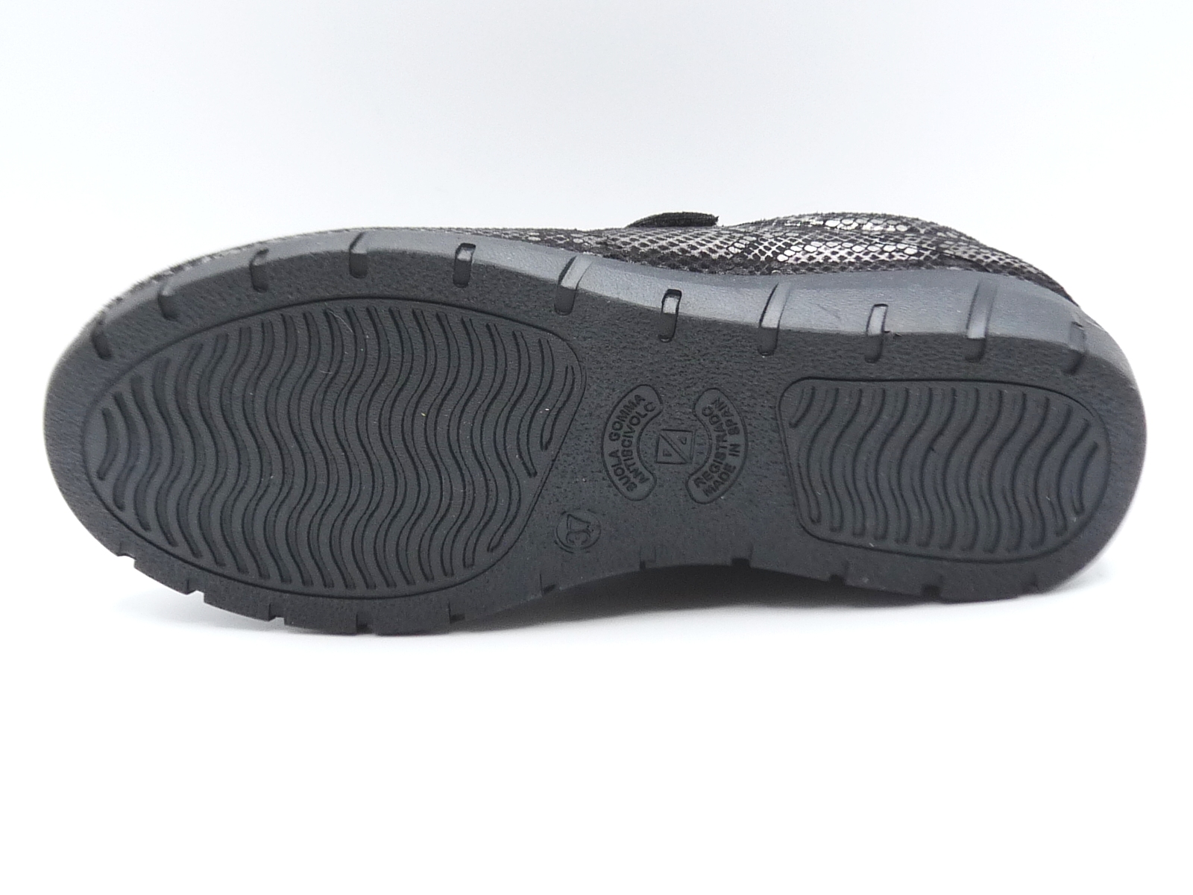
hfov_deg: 38.2
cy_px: 448
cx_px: 596
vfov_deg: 29.1
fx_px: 1723
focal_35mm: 50
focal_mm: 4.9
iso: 100
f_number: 3.6
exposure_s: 1/100
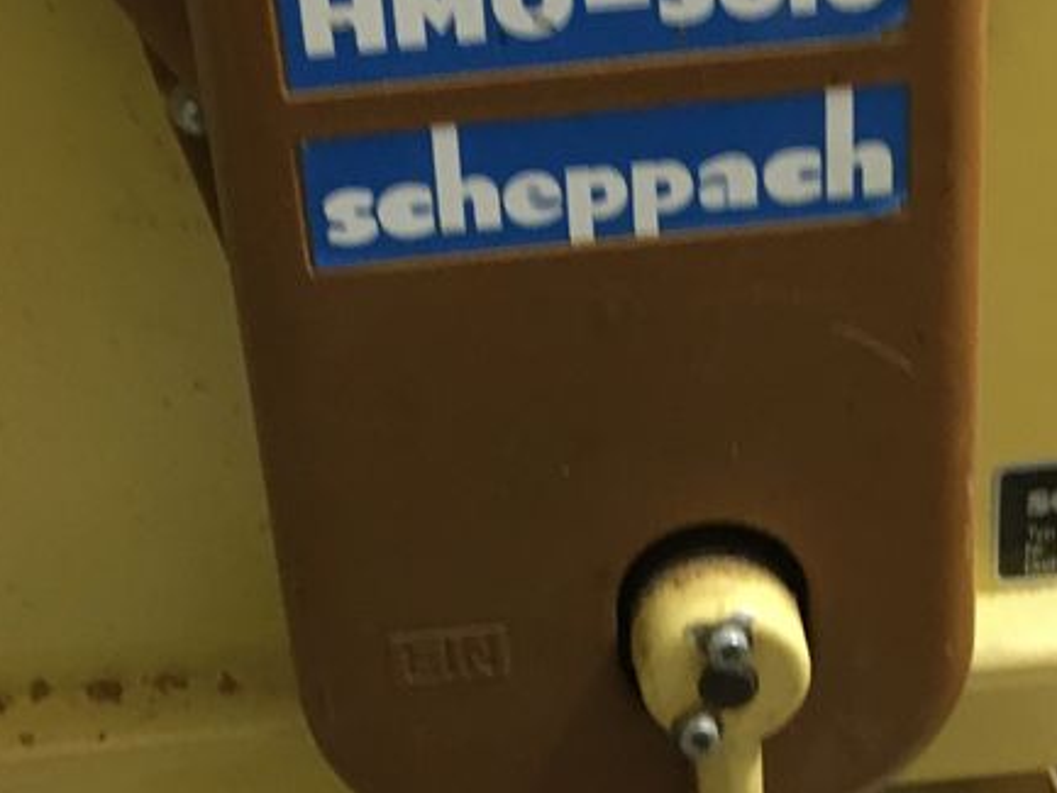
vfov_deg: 21.8
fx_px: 2046
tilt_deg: -29.0
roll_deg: -1.5
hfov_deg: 29.0
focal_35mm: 67
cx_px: 500
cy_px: 244
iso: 250
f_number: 2.2
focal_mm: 4.15
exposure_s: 1/25
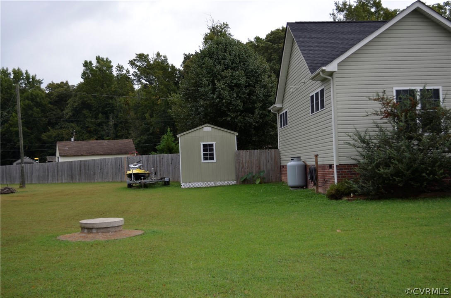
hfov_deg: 43.7
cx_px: 226
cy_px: 149
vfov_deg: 29.7
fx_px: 563
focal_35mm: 45
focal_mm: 30
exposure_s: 1/200
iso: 200
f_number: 4.5
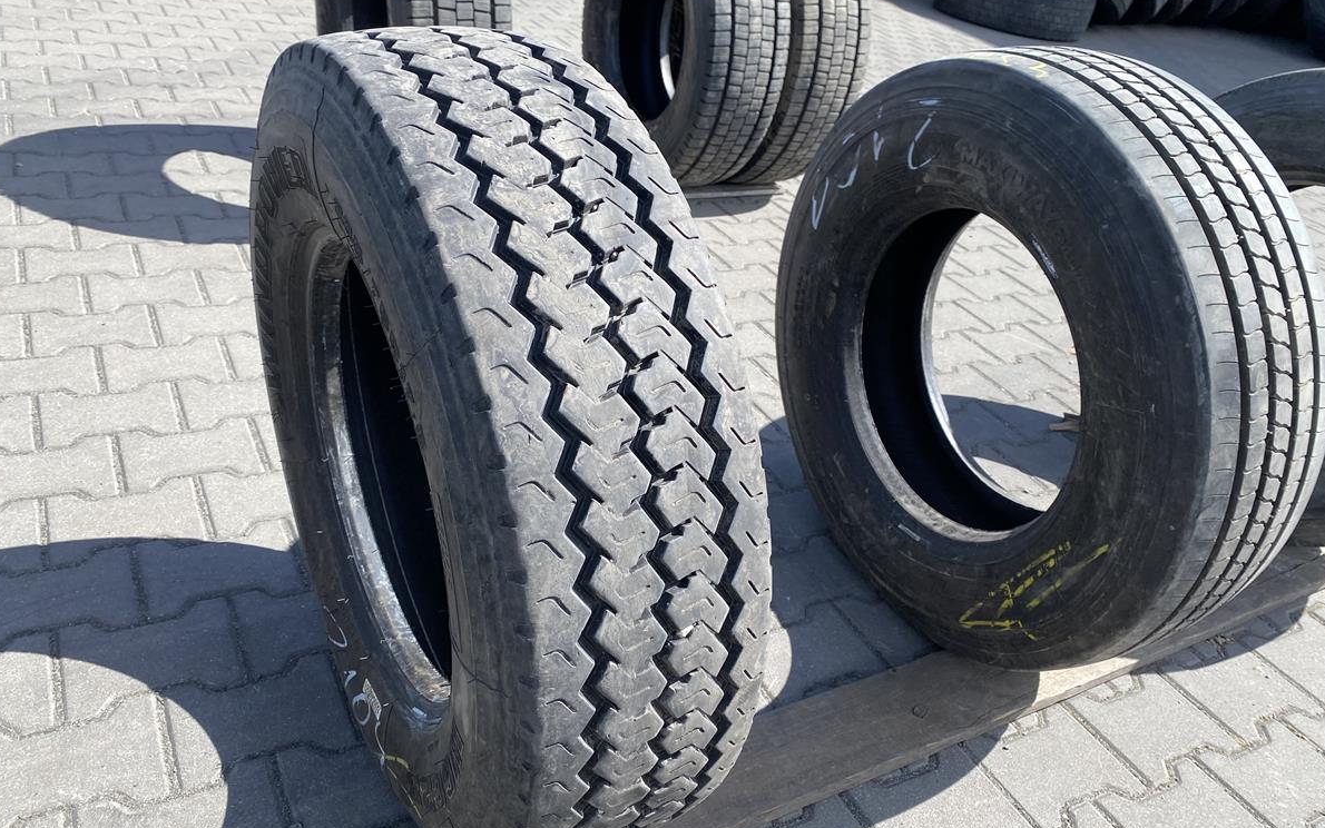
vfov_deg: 44.5
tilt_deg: -29.4
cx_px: 661
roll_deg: -9.5
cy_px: 455
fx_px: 1011
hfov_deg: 66.5
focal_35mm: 28
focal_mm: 4.25
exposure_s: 1/1147
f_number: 1.8
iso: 32
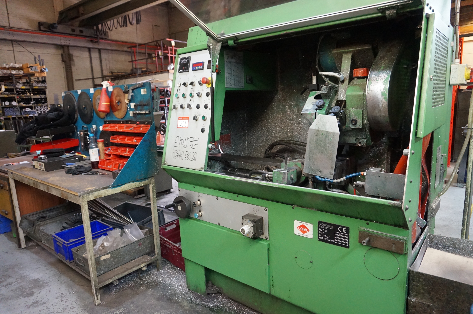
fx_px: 315
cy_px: 157
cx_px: 236
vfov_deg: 53.1
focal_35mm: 24
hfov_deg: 73.8
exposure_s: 1/80
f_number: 3.5
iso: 3200
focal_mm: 16
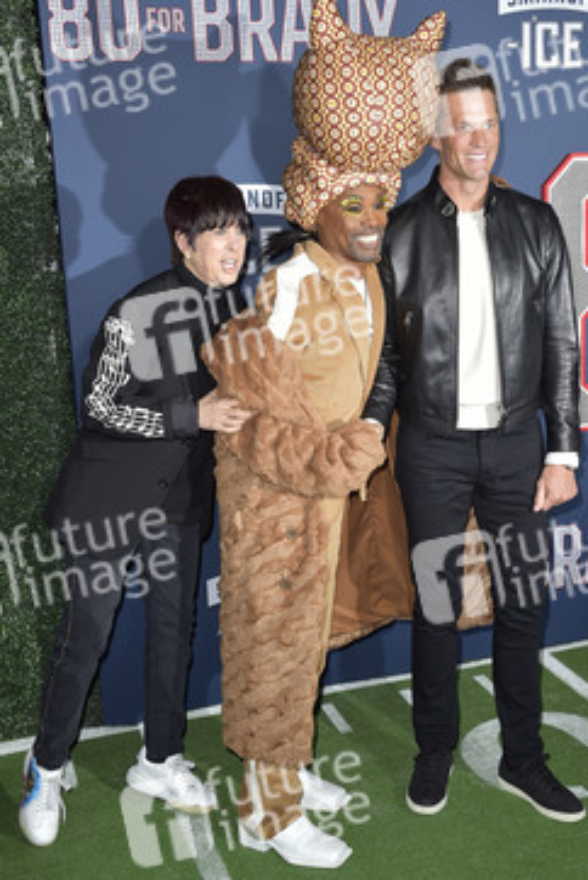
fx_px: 1027
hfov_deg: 31.9
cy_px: 445
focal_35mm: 42
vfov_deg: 46.4
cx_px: 317
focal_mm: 38
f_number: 6.3
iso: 500
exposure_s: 1/250
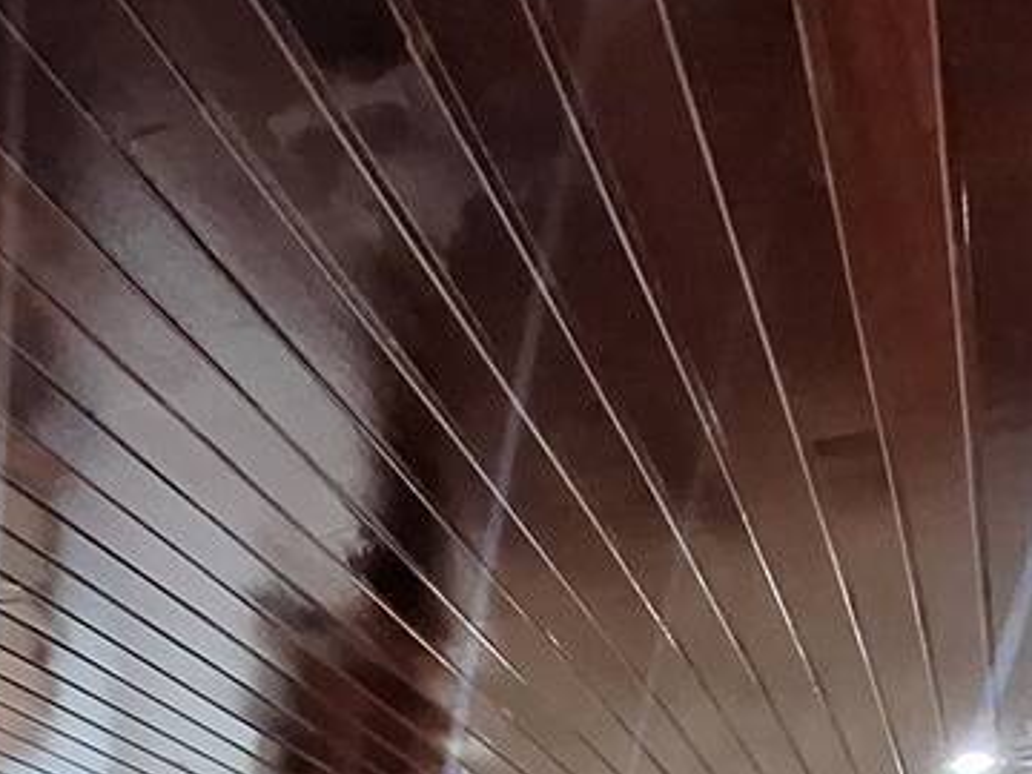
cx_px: 143
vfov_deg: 19.2
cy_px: 1476
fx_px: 1550
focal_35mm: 52
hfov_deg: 35.1
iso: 500
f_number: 2.2
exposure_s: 1/24
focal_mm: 1.74
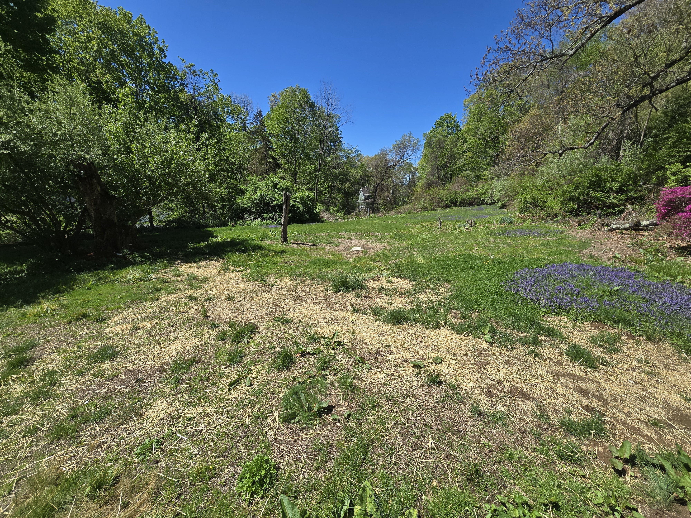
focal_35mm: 13
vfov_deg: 89.9
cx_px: 346
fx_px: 260
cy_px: 259
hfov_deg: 106.2
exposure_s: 1/2327
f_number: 2.2
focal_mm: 2.2
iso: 50
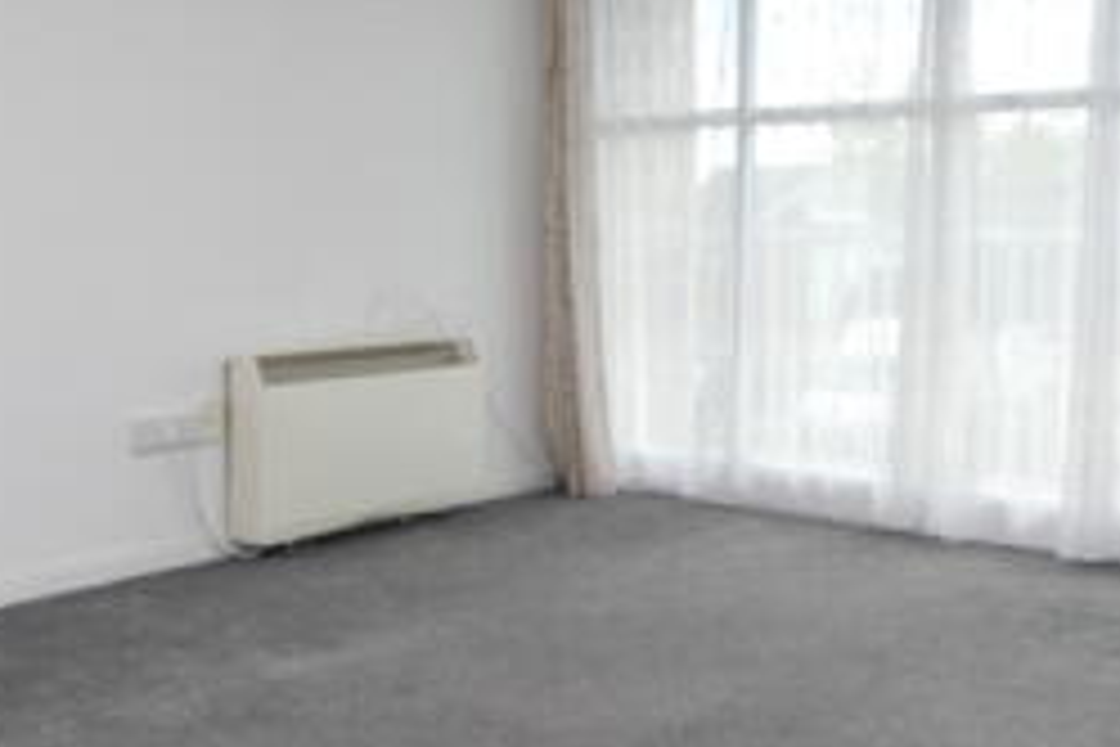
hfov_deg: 45.1
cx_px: 573
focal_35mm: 43
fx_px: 1347
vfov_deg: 30.9
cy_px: 331
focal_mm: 11
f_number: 5
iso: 100
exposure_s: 1/100
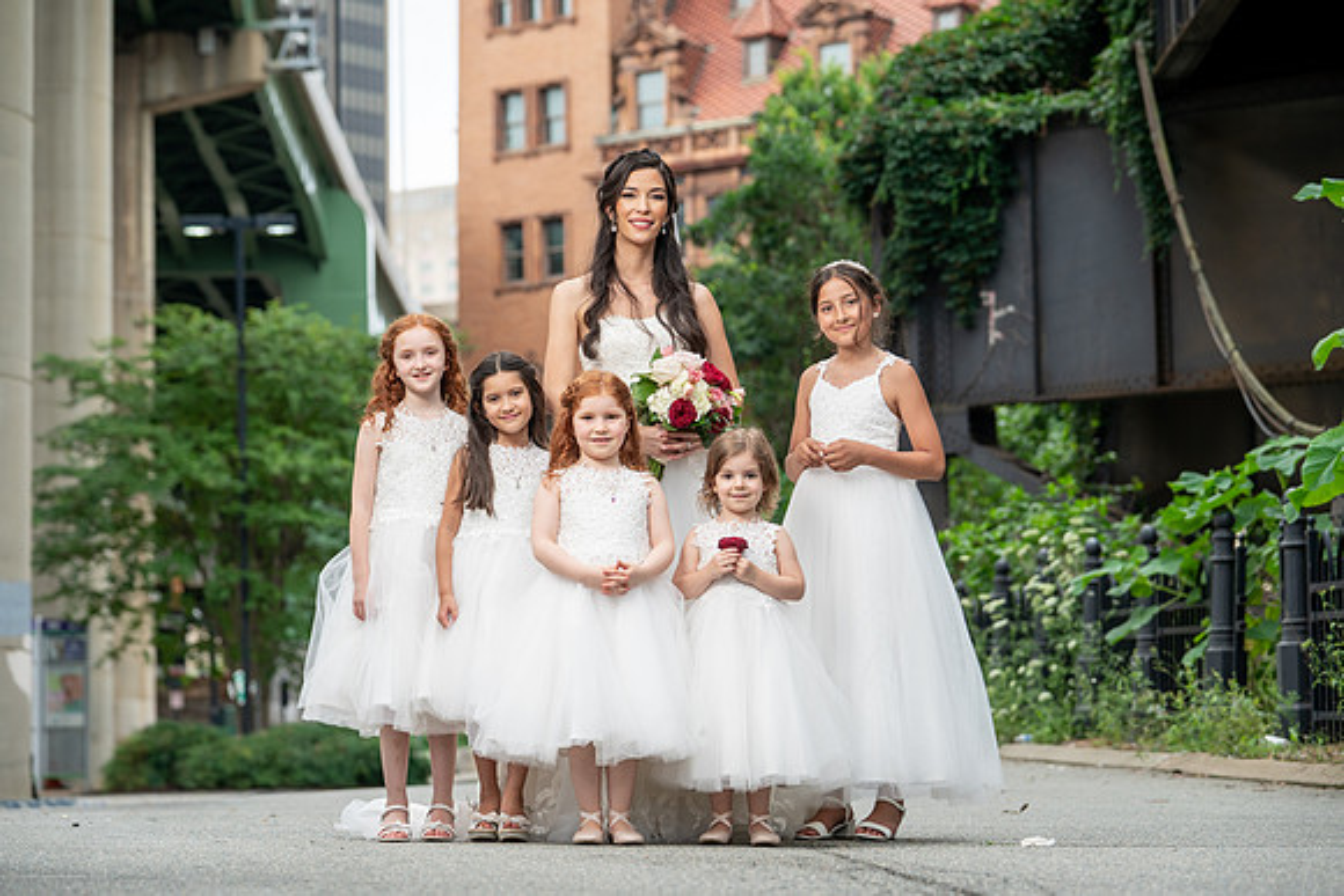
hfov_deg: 21.0
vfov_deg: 14.1
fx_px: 3622
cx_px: 672
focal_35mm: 97
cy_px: 448
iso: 100
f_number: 4
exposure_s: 1/250
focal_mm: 94
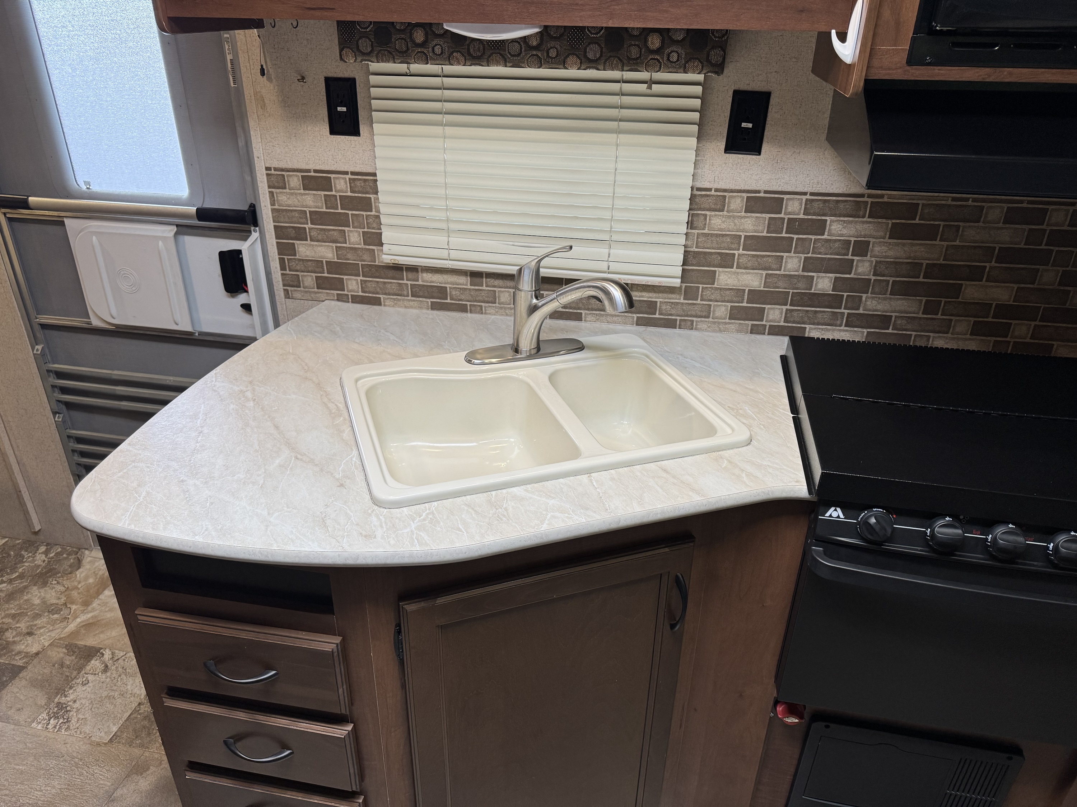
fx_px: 747
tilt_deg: -29.9
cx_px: 538
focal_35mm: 24
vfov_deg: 56.8
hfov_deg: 71.6
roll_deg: -2.2
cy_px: 404
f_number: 1.78
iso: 160
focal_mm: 6.76
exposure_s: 1/121
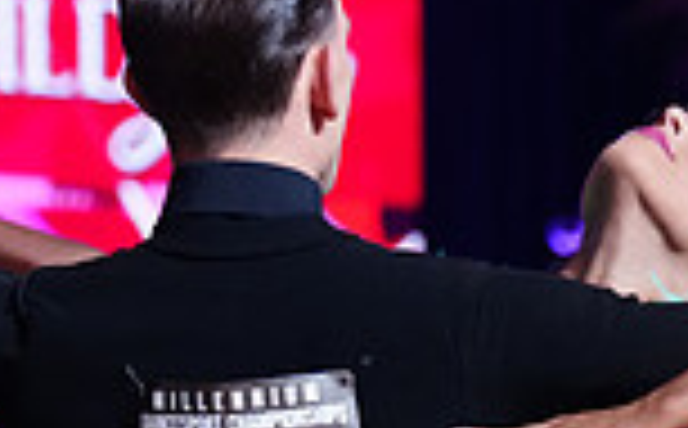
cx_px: 263
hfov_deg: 5.4
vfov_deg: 3.3
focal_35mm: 387
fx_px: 7243
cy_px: 1023
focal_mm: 100
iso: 4000
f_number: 4
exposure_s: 1/400
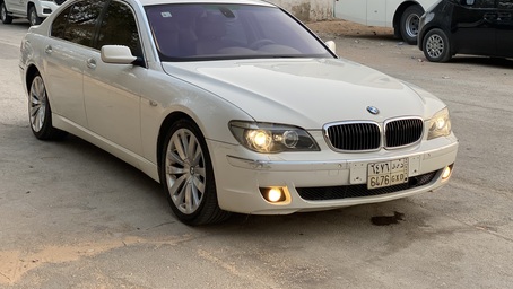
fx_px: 776
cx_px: 257
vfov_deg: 21.1
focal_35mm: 57
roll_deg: -1.9
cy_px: 102
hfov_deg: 36.6
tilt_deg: -8.0
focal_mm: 6
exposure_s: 1/122
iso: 50
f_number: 2
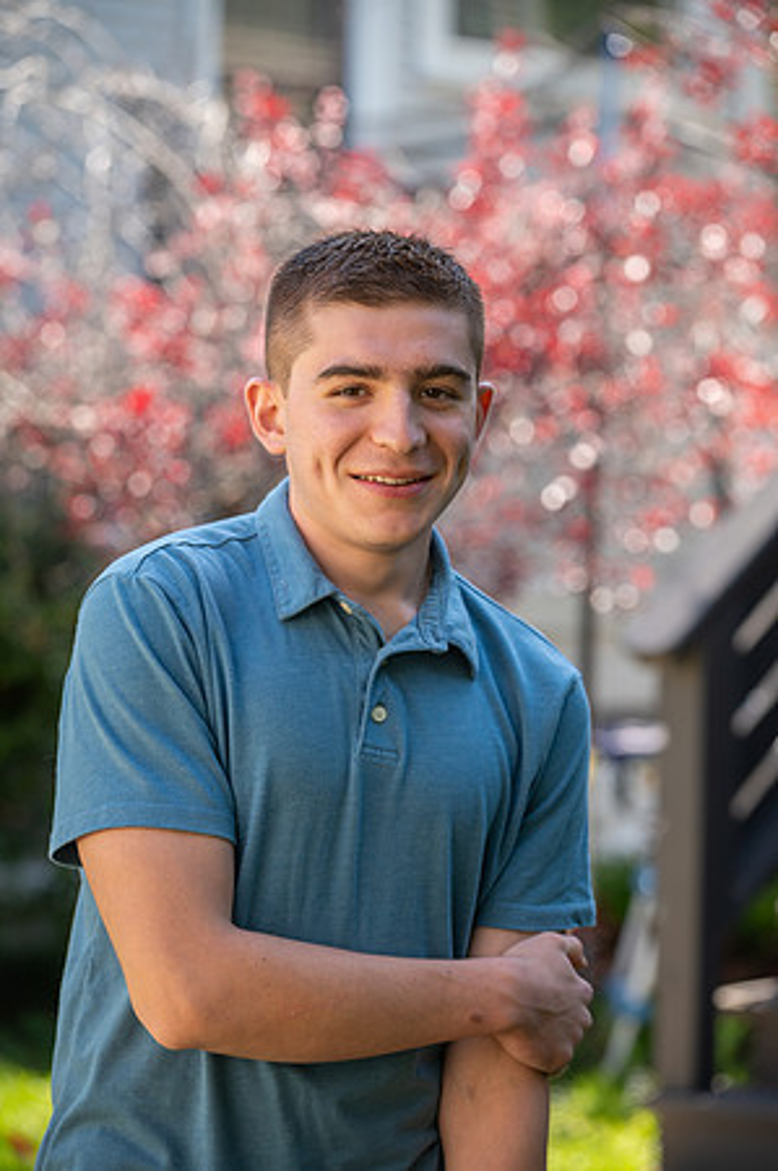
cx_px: 389
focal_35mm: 125
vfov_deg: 16.4
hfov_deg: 10.9
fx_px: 4061
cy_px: 586
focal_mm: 125
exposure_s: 1/250
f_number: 4
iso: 250
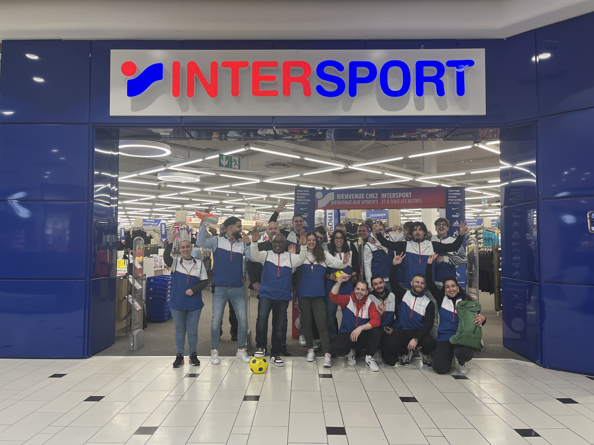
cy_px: 222
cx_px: 297
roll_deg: -0.4
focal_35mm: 26
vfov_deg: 53.1
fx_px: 446
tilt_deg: -0.1
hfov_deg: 67.3
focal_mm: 5.1
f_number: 1.6
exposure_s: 1/100
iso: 80
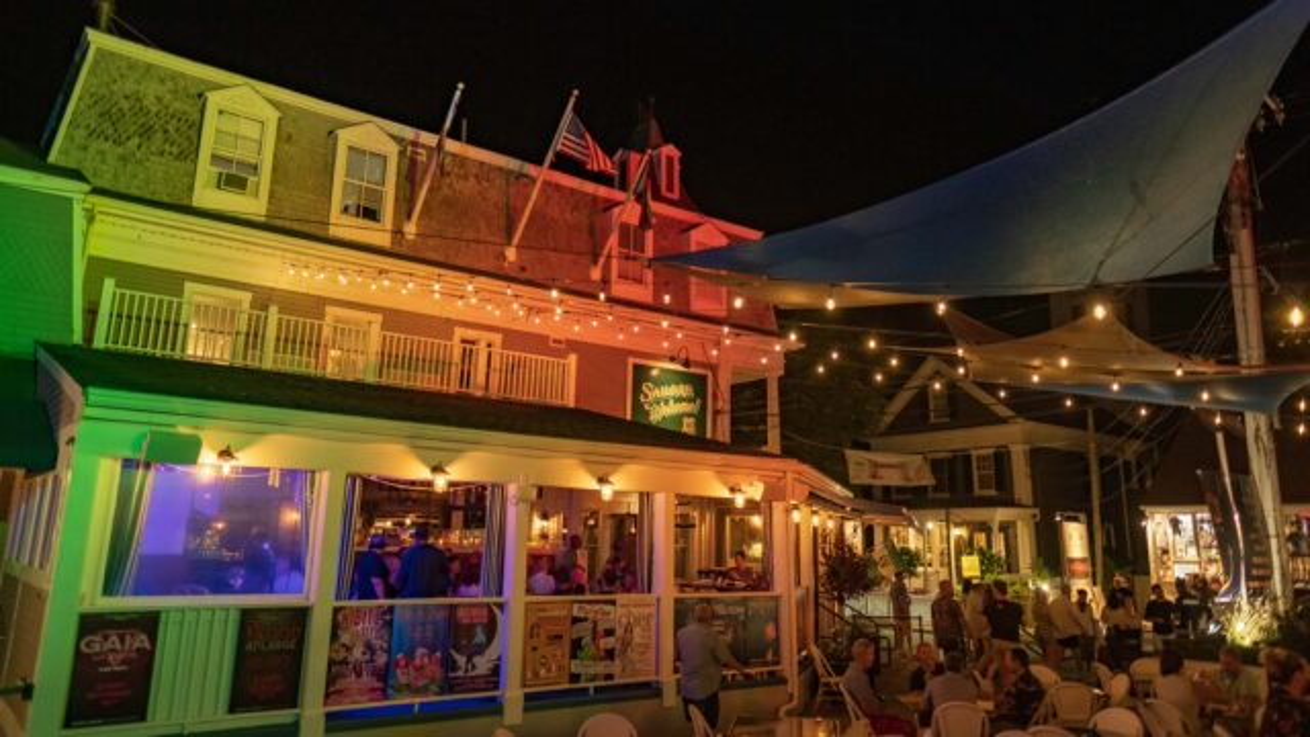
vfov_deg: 45.5
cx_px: 655
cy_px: 313
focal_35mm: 25
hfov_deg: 73.6
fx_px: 875
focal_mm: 16
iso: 1600
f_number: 1.8
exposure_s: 1/125
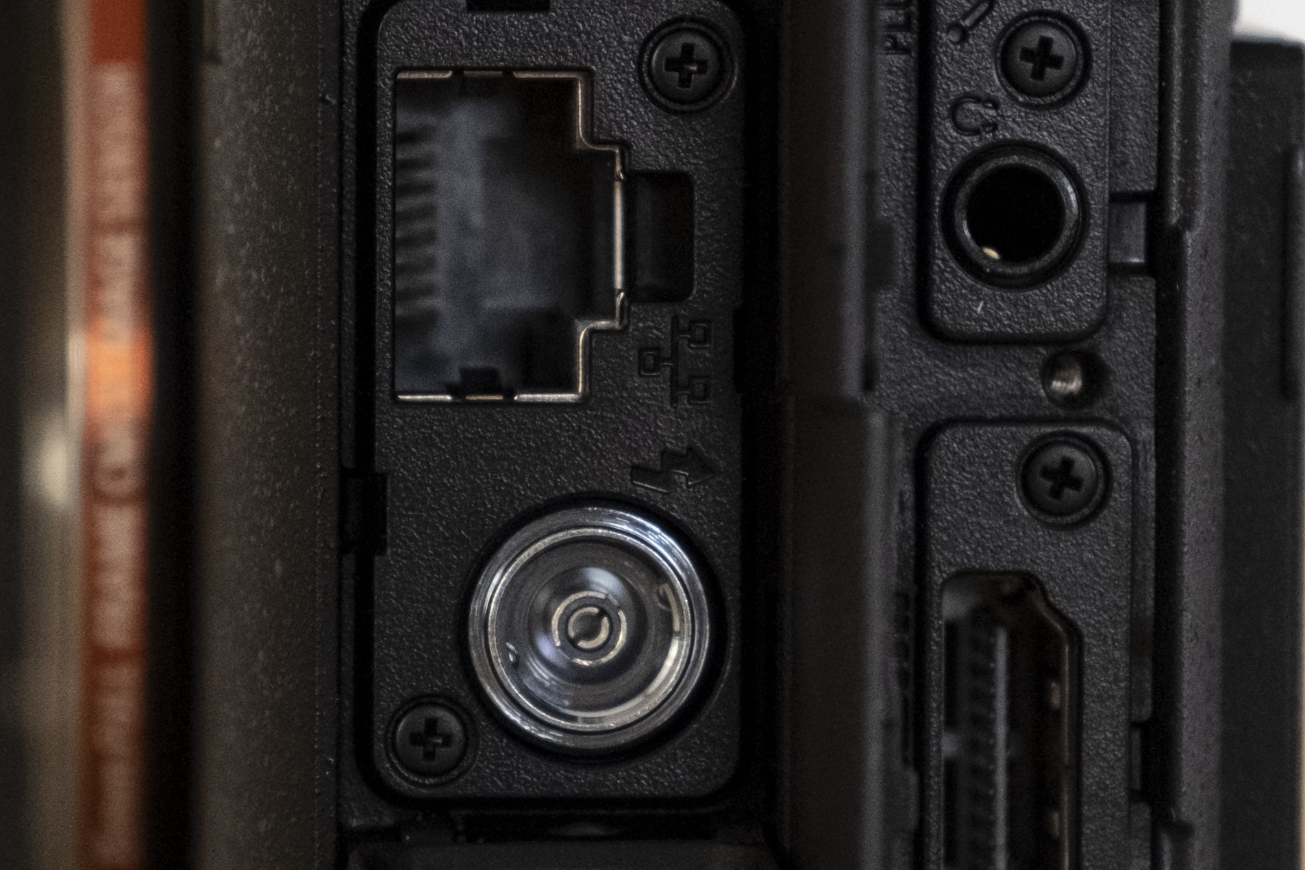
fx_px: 9605
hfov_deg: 7.8
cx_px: 632
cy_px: 413
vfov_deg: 5.2
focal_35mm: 265
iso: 1600
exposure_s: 1/70
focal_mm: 55
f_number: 2.8
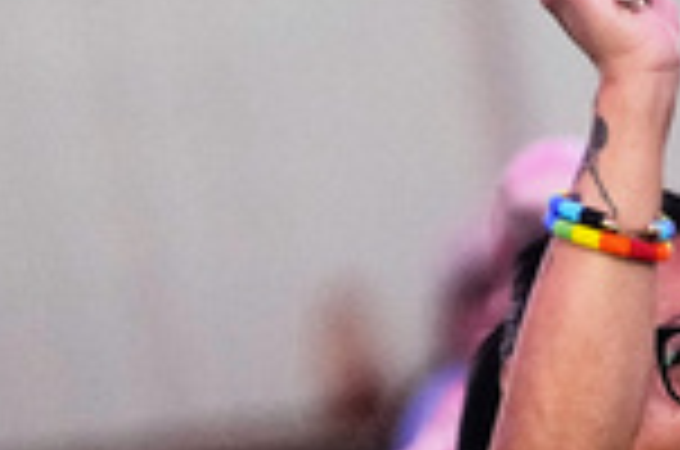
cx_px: 1860
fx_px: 25597
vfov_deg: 1.0
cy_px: 1246
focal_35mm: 1358
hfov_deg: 1.5
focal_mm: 200
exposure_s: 1/640
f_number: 2.8
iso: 3200
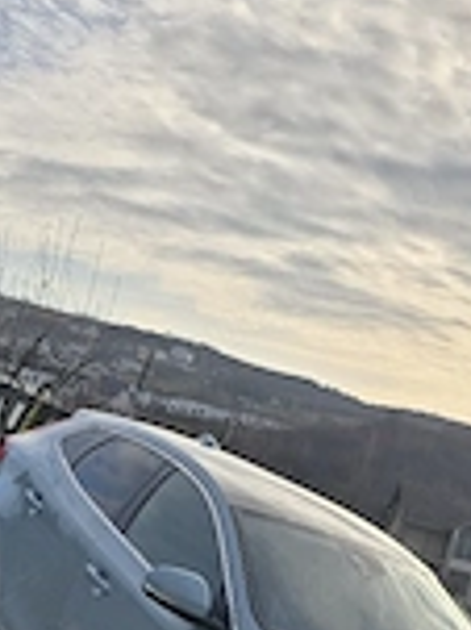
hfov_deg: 23.6
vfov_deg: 29.3
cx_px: 388
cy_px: 651
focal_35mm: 61
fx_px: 1108
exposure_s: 1/1111
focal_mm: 6.3
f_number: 1.7
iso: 12
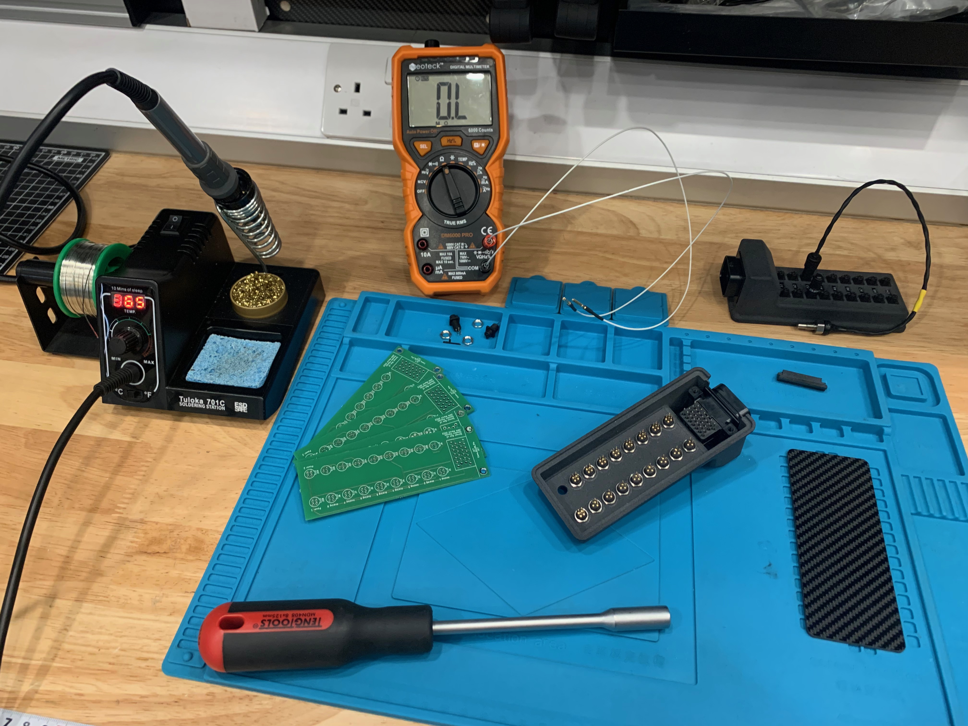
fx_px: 727
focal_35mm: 26
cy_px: 363
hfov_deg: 67.3
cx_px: 484
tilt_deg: -46.1
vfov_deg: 53.1
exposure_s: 1/60
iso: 320
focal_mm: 4.25
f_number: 1.8
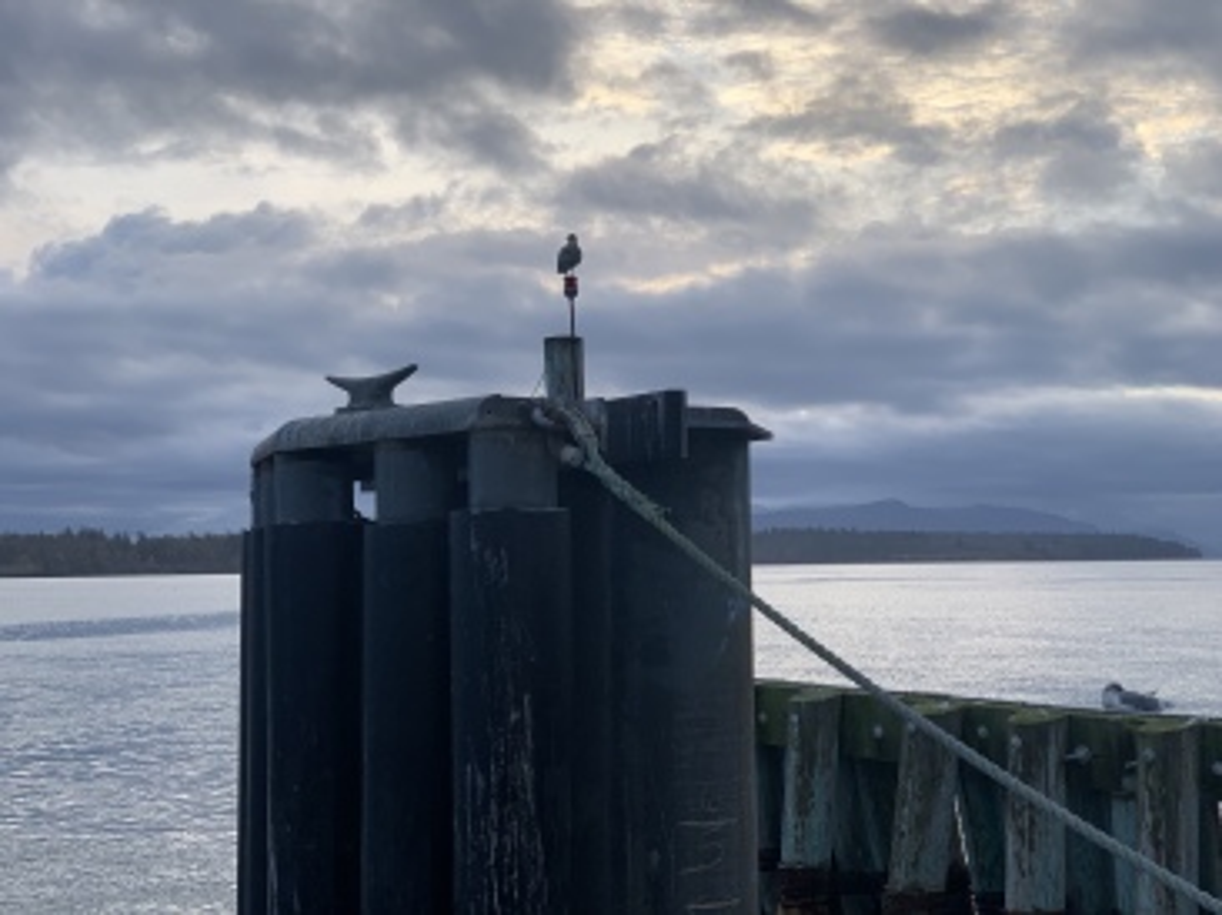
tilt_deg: +4.5
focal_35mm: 52
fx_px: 1834
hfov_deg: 36.8
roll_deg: +1.0
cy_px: 458
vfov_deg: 28.0
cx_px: 611
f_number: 2.4
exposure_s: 1/294
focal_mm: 6
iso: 16
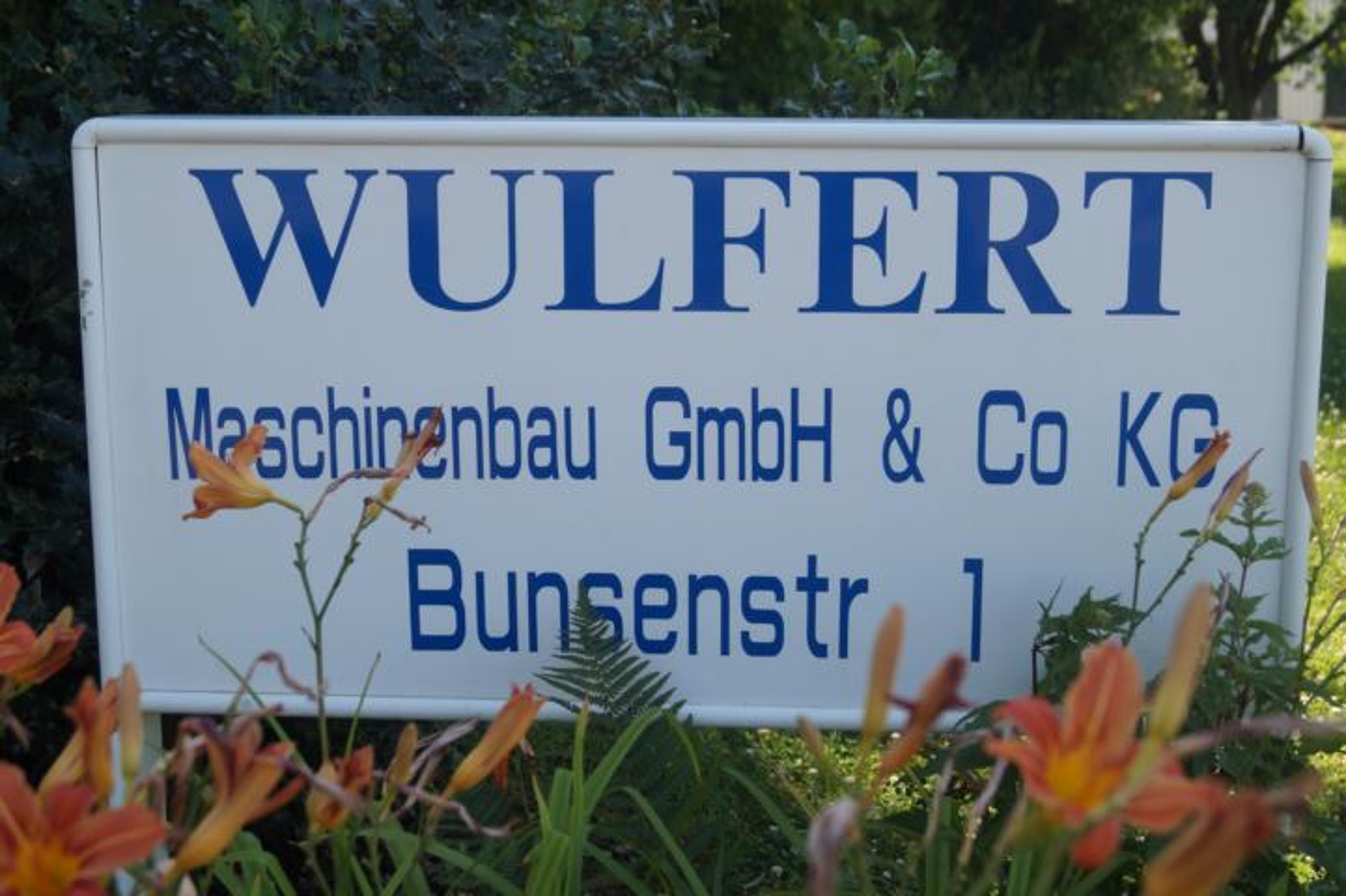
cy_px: 448
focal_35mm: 52
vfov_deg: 25.7
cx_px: 673
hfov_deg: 37.9
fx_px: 1962
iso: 100
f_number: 5.6
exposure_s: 1/200
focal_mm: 35
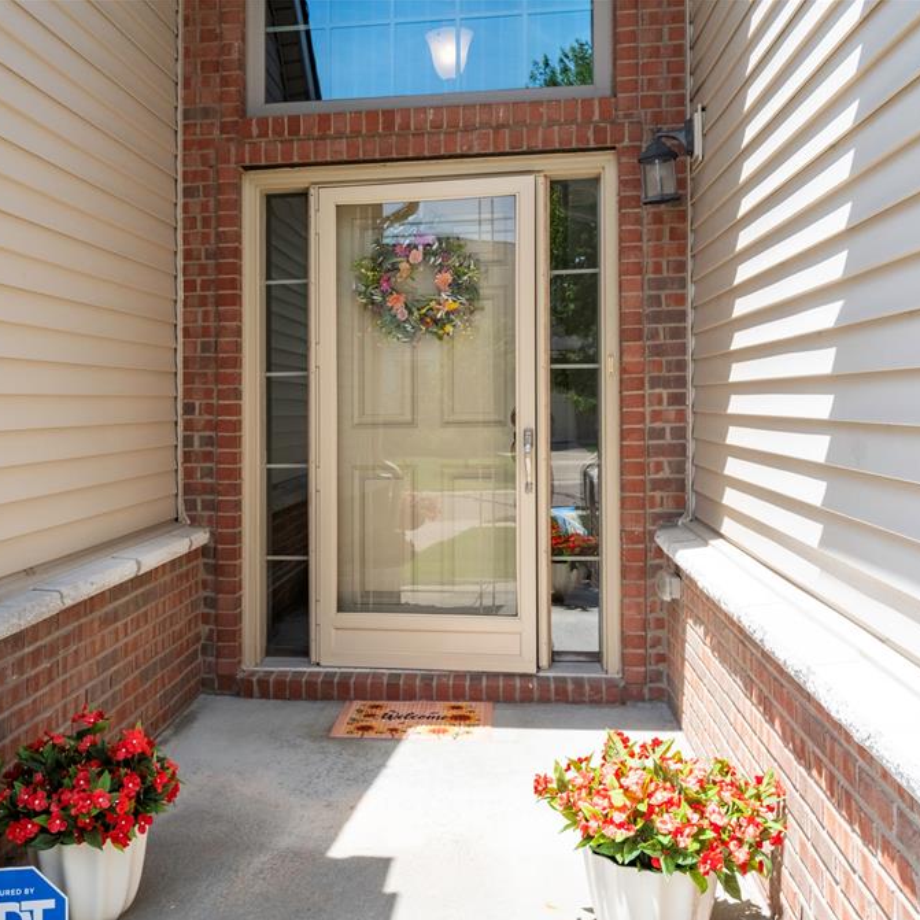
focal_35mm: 35
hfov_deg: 46.9
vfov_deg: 47.2
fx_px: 1052
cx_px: 355
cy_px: 466
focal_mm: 18
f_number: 8
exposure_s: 1/125
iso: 640
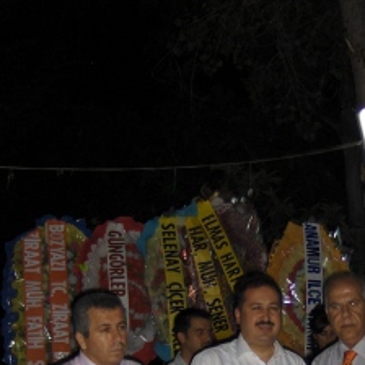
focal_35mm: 69
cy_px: 358
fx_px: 823
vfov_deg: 24.0
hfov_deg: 24.8
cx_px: 269
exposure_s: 1/60
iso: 100
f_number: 2.8
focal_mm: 7.5
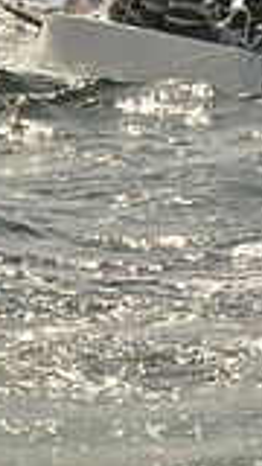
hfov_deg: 4.1
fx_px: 3668
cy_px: -352
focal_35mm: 297
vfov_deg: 7.1
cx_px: 150
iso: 400
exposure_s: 1/1000
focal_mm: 78
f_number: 16
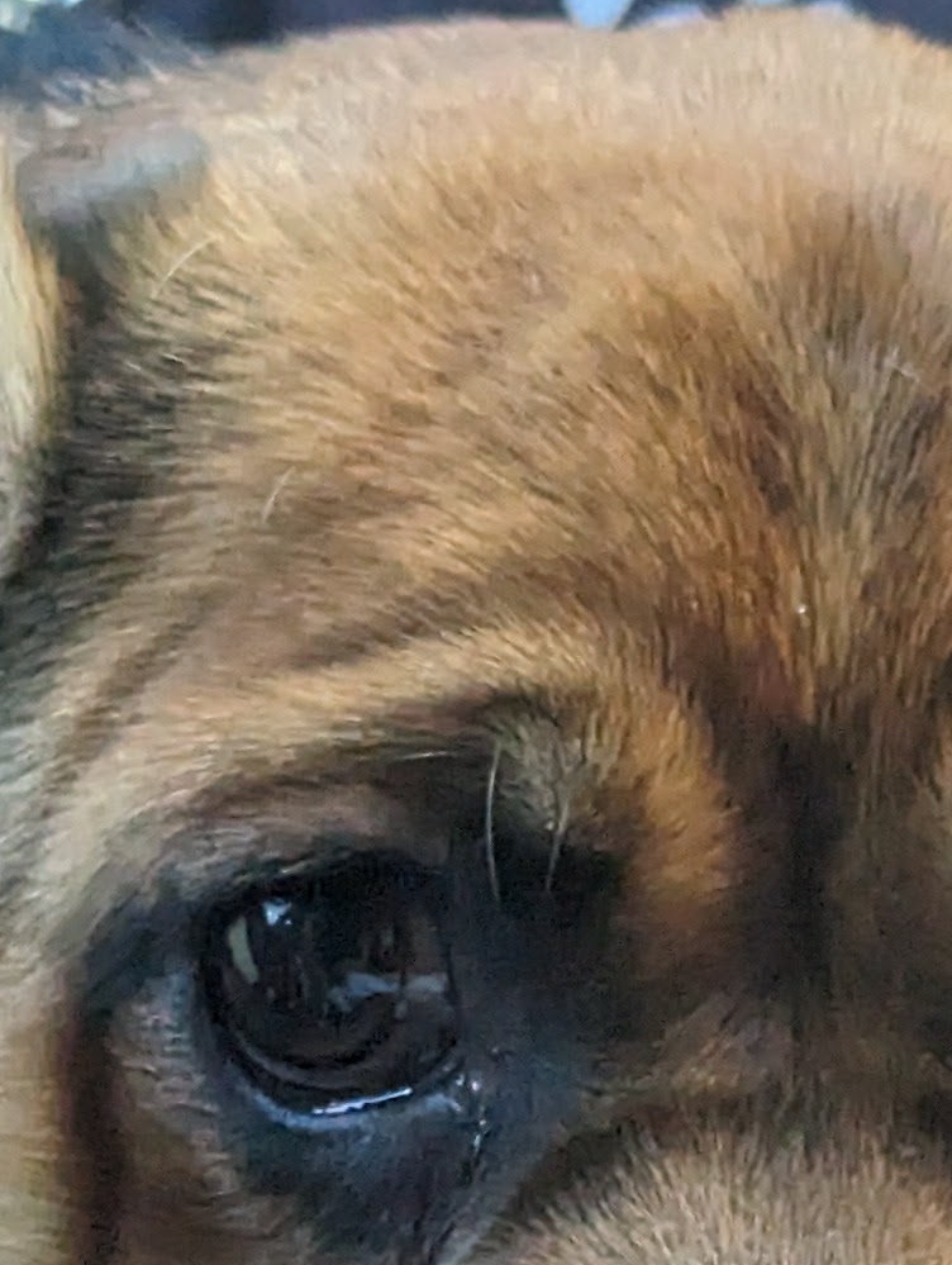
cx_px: 668
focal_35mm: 196
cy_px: 1841
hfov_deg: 7.6
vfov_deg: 9.8
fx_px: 7170
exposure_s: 1/367
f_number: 1.85
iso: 835
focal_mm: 6.81
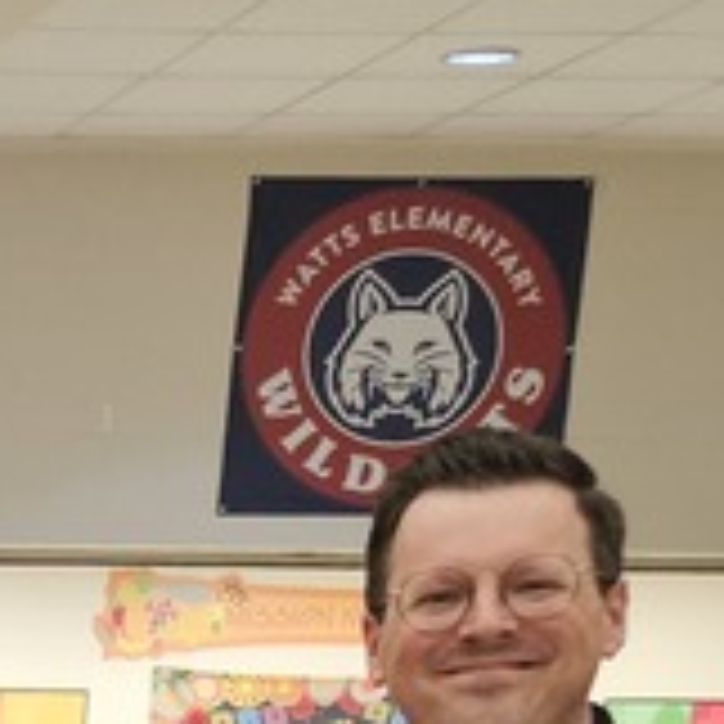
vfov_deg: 12.5
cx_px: -1138
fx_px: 3053
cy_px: 1232
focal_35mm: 129
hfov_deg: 10.9
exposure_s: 1/120
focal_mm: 5.4
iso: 320
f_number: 1.8
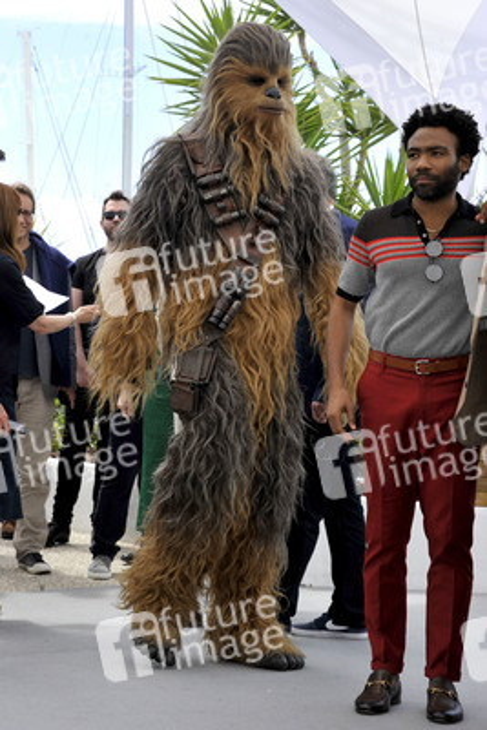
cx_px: 244
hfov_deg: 16.1
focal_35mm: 85
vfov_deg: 23.9
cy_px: 365
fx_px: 1723
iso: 200
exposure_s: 1/250
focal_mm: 85
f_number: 9
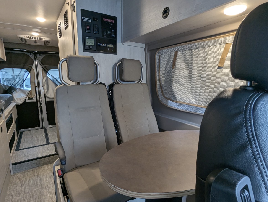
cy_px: 106
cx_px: 130
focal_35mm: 19
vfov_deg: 68.7
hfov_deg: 84.6
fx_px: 147
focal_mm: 2.35
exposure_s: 1/52
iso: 107
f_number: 2.2
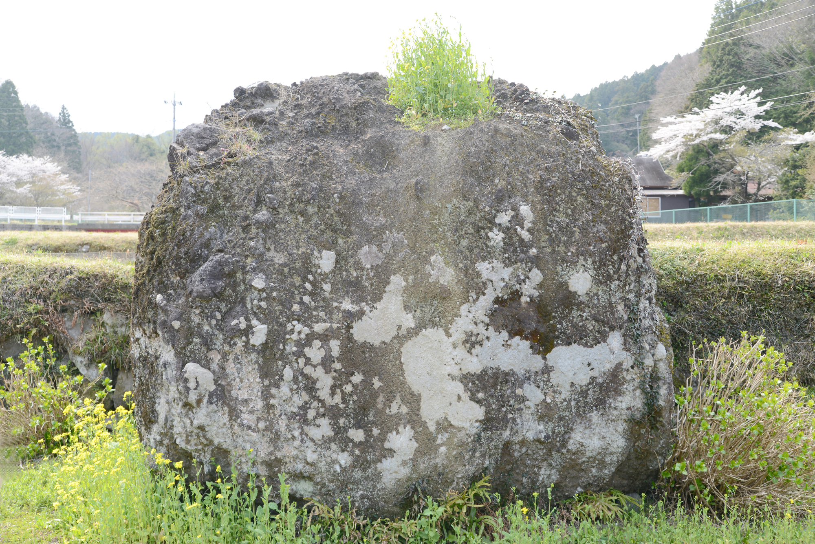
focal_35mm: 32
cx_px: 408
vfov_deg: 41.1
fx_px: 725
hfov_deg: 58.7
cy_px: 272
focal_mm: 32
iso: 200
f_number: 5.6
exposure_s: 1/125
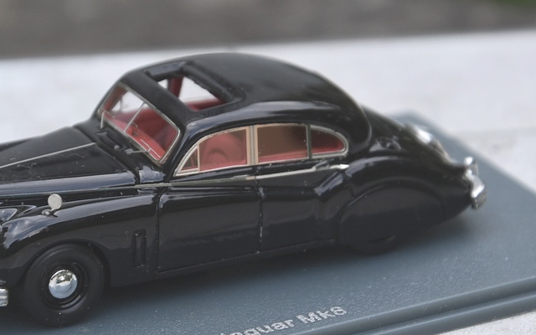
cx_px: 183
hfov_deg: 9.3
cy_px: 165
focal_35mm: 226
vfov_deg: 5.8
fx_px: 3297
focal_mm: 105
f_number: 8
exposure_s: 1/250
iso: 400
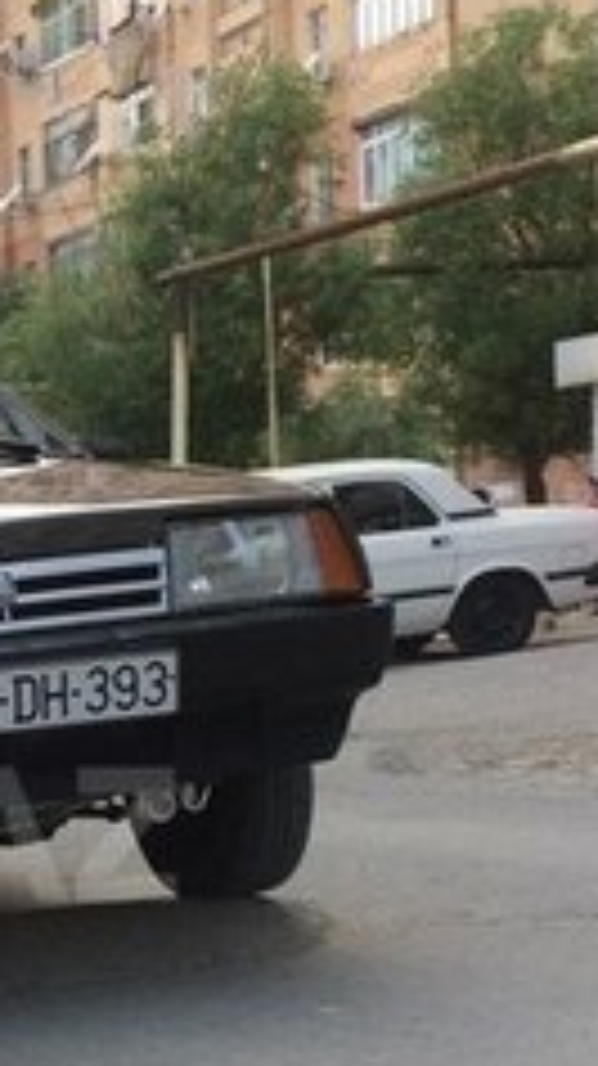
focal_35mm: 88
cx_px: -283
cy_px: 834
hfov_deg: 13.0
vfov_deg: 23.9
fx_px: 2485
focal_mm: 4.15
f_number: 2.2
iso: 50
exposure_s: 1/100
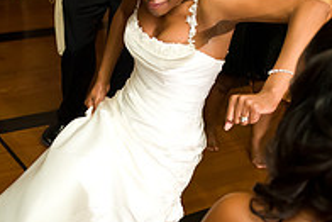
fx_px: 655
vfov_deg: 19.0
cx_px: 147
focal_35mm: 71
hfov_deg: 28.4
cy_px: 181
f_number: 3.2
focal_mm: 24
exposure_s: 1/125
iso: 3200
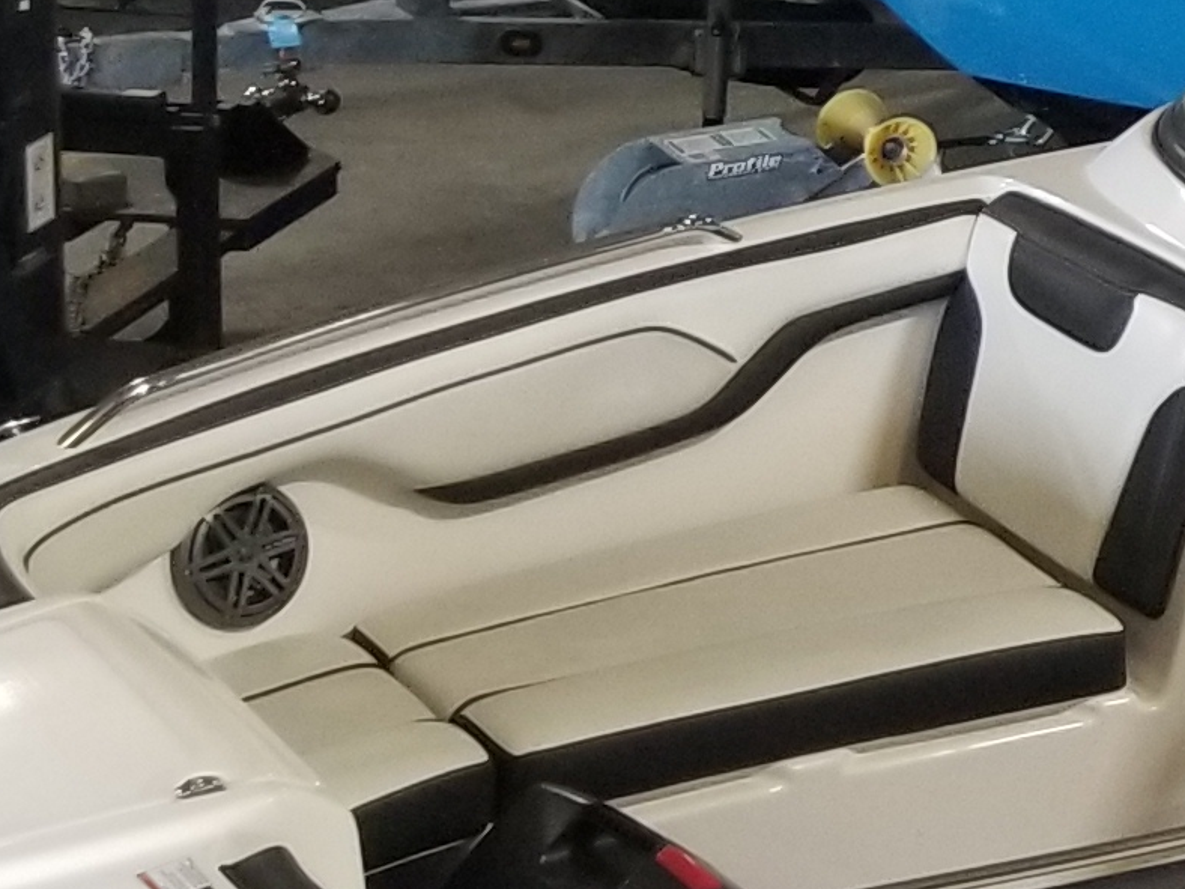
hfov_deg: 12.3
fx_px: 4553
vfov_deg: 10.9
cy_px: -257
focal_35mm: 133
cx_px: 2674
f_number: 1.7
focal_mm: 4.3
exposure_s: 1/60
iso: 160
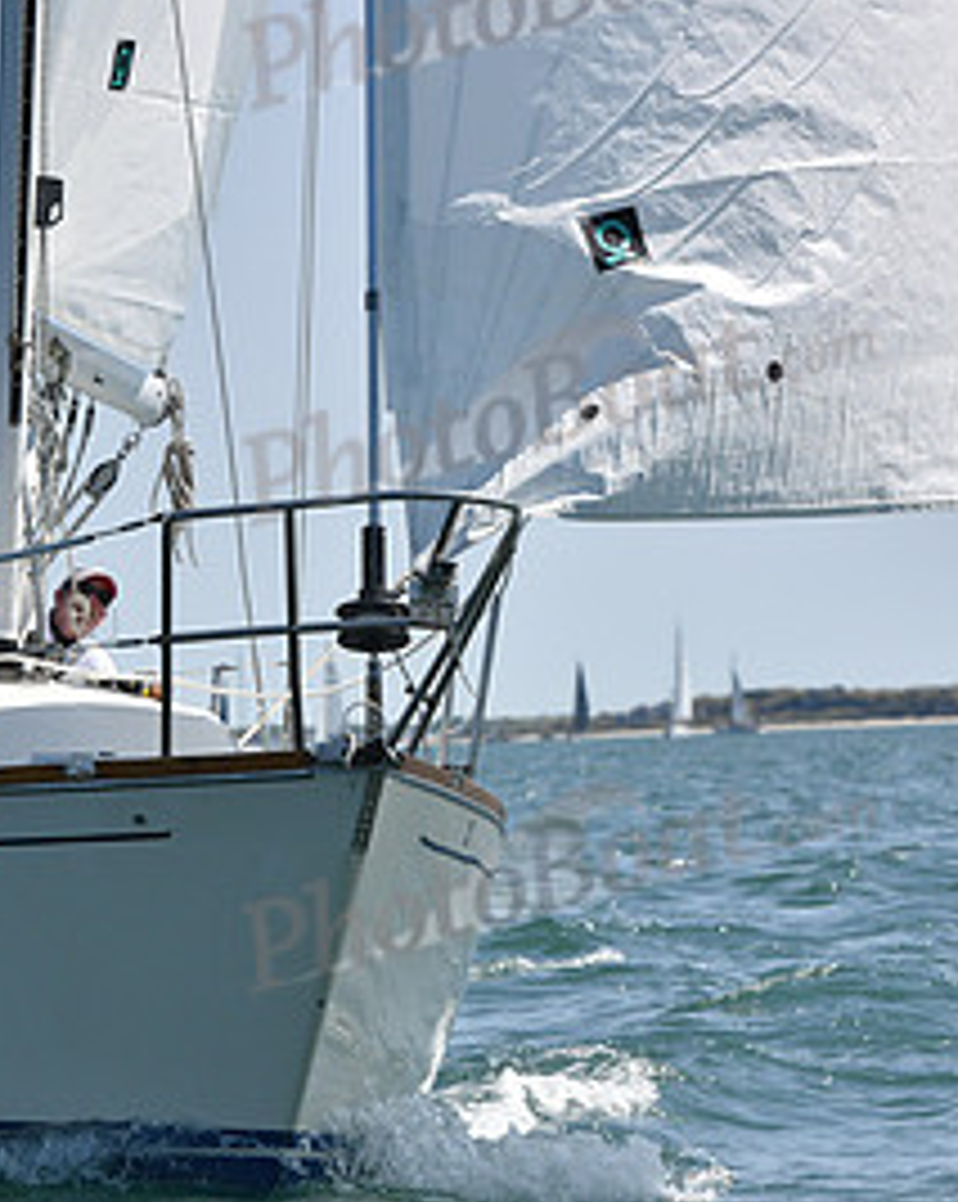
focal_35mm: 249
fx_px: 8840
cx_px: 13
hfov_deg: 6.2
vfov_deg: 7.8
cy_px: 705
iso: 320
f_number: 6.3
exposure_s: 1/800
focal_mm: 122
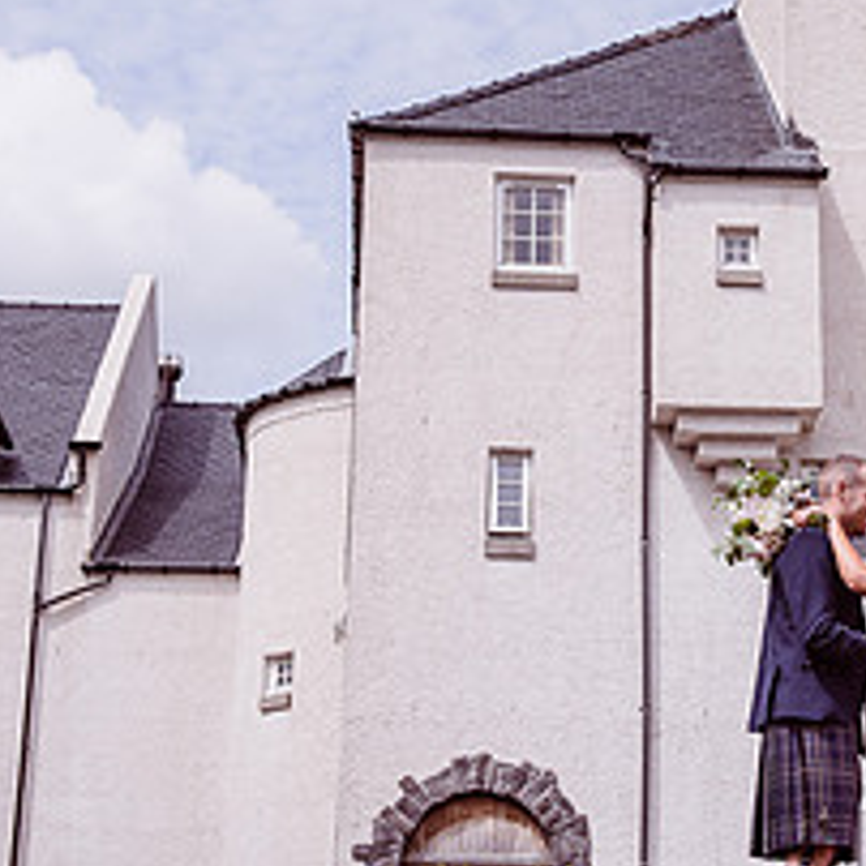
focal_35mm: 95
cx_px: 625
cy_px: 293
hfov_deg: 18.2
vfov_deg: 18.2
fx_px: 2689
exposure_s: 1/4000
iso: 250
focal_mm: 38
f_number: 4.5
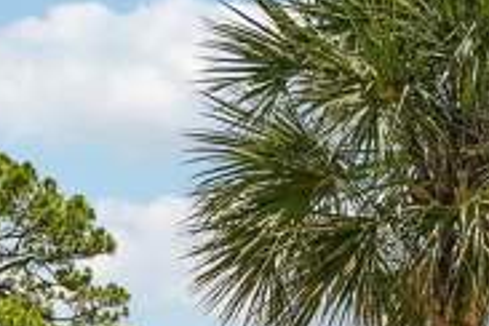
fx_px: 2078
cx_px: 428
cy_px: 600
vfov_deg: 8.6
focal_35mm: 153
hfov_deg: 13.3
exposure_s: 1/1000
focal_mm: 35
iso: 400
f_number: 8
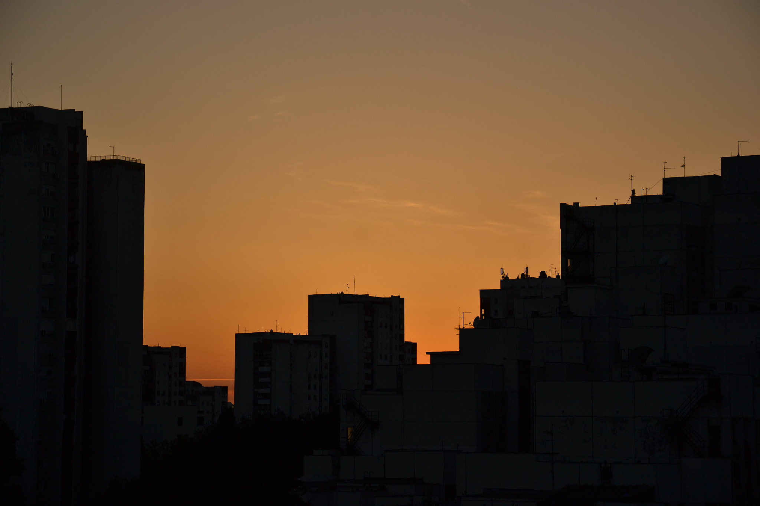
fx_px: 2216
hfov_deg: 19.5
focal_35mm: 105
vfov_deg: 13.0
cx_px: 380
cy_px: 253
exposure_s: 1/640
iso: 100
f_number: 5.3
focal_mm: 70
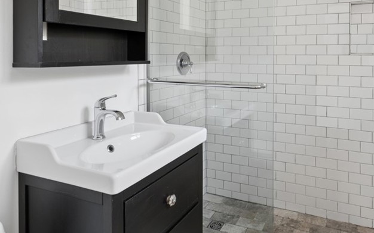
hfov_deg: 71.6
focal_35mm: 25
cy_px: 65
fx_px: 255
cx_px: 229
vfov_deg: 47.8
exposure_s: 1/3.33
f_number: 8
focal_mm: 10
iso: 200
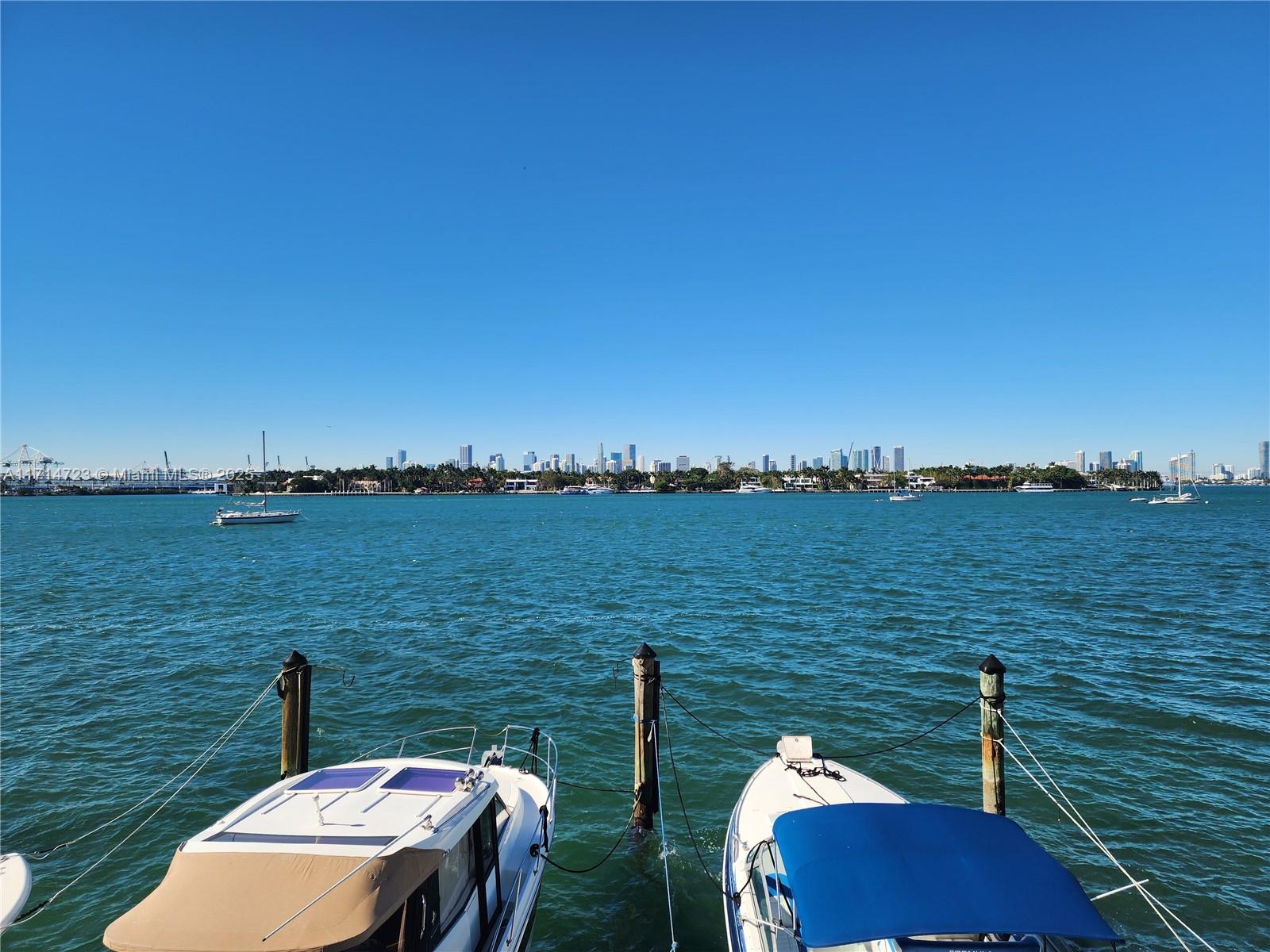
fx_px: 844
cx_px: 635
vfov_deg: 58.9
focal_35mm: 23
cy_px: 476
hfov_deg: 73.9
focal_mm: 6.4
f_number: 1.8
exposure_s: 1/1283
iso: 12
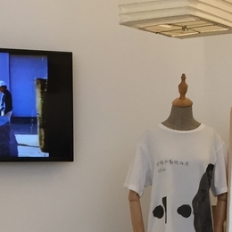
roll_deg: -0.5
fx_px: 766
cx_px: 126
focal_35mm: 101
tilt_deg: -7.9
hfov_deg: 17.2
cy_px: 278
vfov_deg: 16.5
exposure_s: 1/33
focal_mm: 4.15
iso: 50
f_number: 2.2
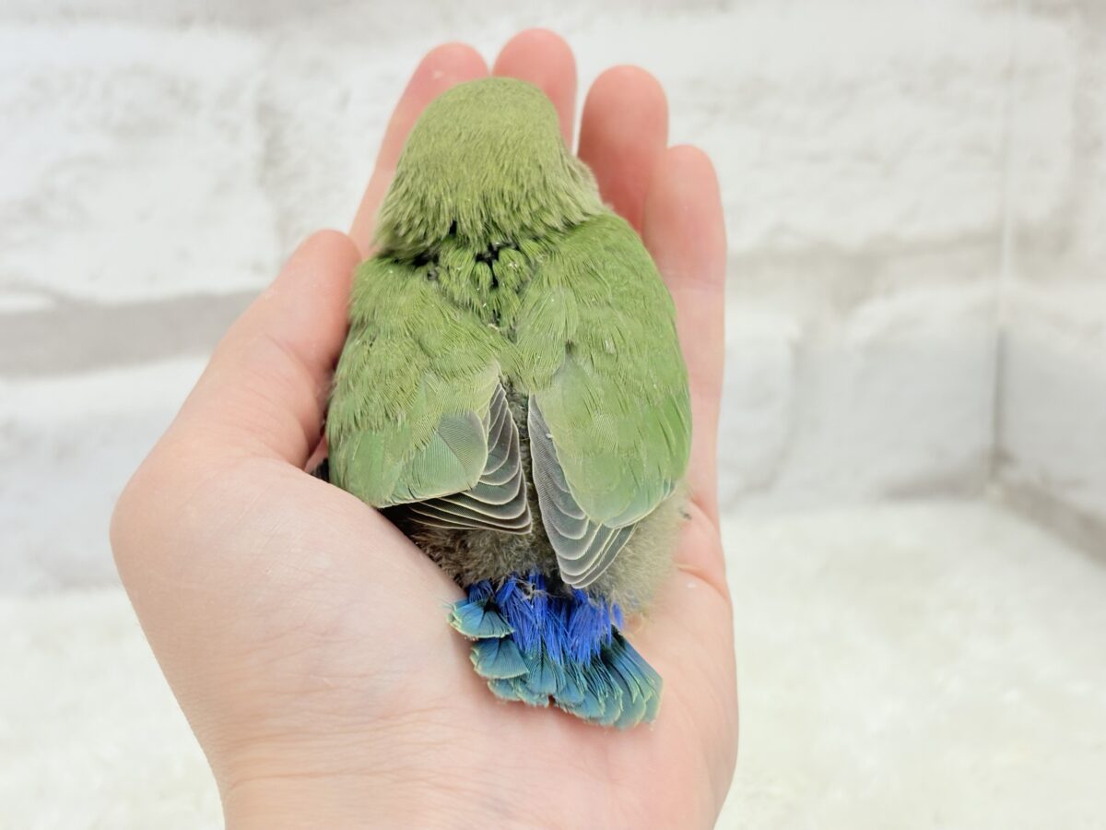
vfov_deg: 28.0
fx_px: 1661
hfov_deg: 36.8
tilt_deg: -15.7
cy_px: 415
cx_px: 553
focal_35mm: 52
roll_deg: +3.1
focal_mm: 5.96
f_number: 1.6
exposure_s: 1/100
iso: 80
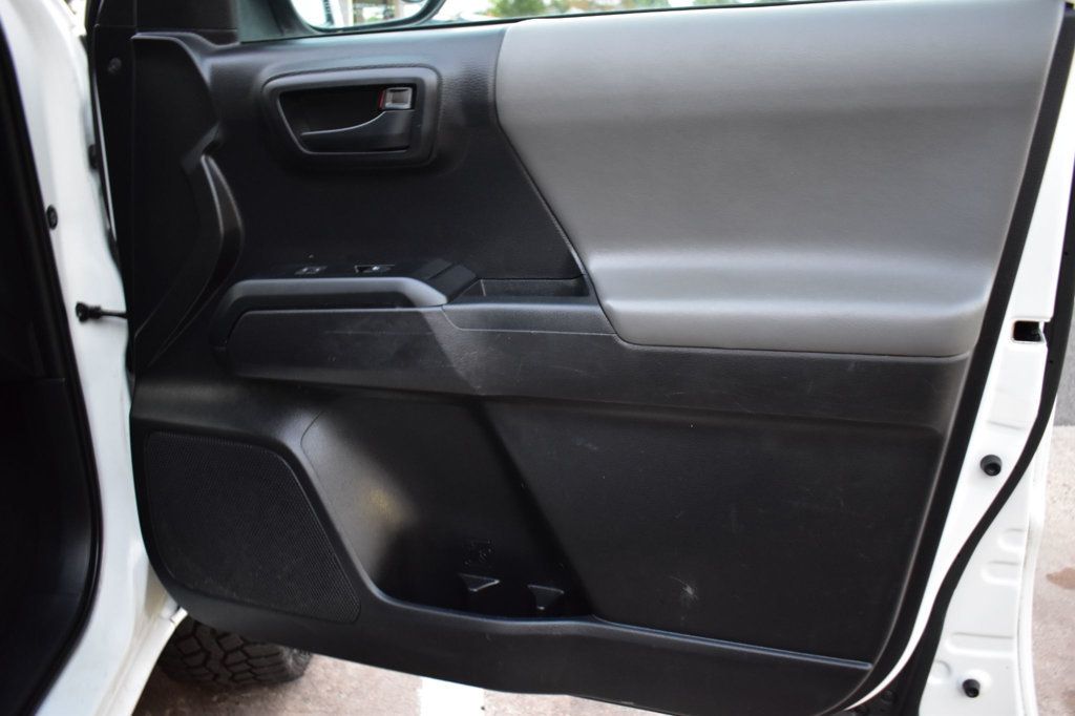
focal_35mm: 30
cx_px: 538
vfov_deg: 43.6
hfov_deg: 61.9
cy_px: 358
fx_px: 895
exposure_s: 1/10
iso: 1600
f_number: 3.8
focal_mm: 20
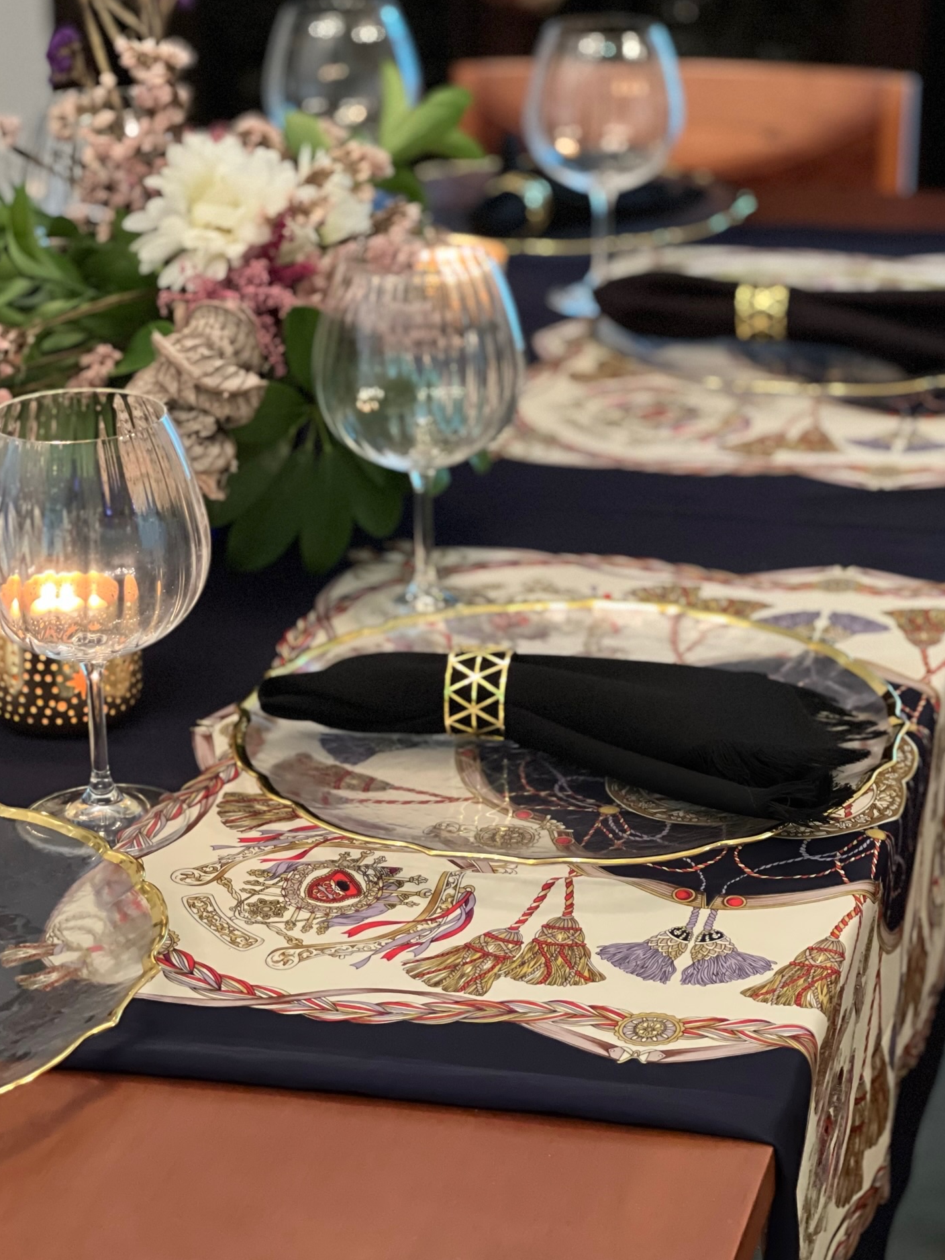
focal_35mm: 84
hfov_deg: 17.6
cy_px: 659
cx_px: 464
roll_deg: +1.0
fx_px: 3057
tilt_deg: -20.4
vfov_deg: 23.3
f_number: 2.8
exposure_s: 1/15
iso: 640
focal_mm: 9
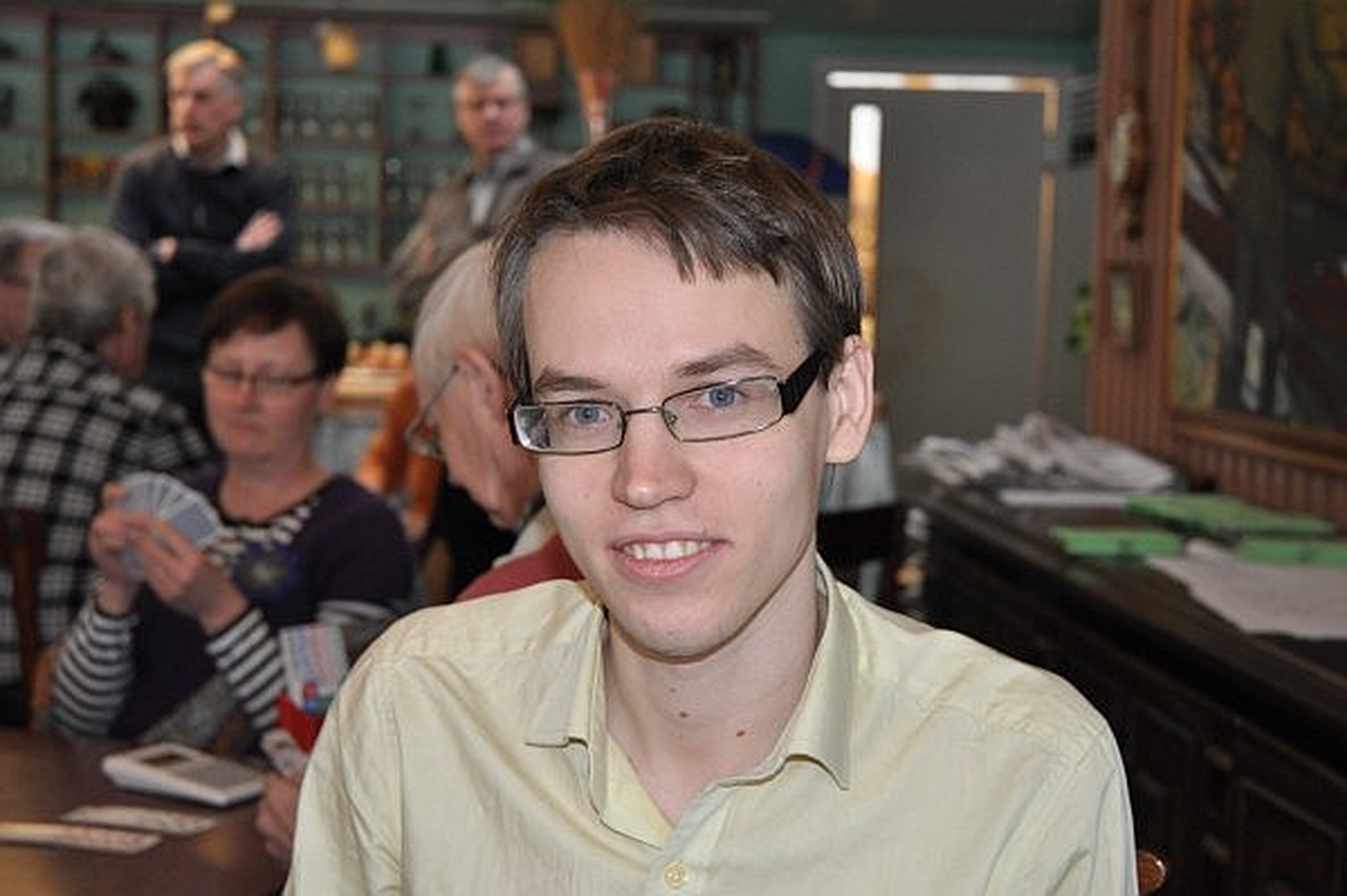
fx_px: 2467
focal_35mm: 66
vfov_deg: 20.6
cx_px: 674
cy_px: 448
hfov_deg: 30.5
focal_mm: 44
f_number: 4.2
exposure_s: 1/60
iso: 800
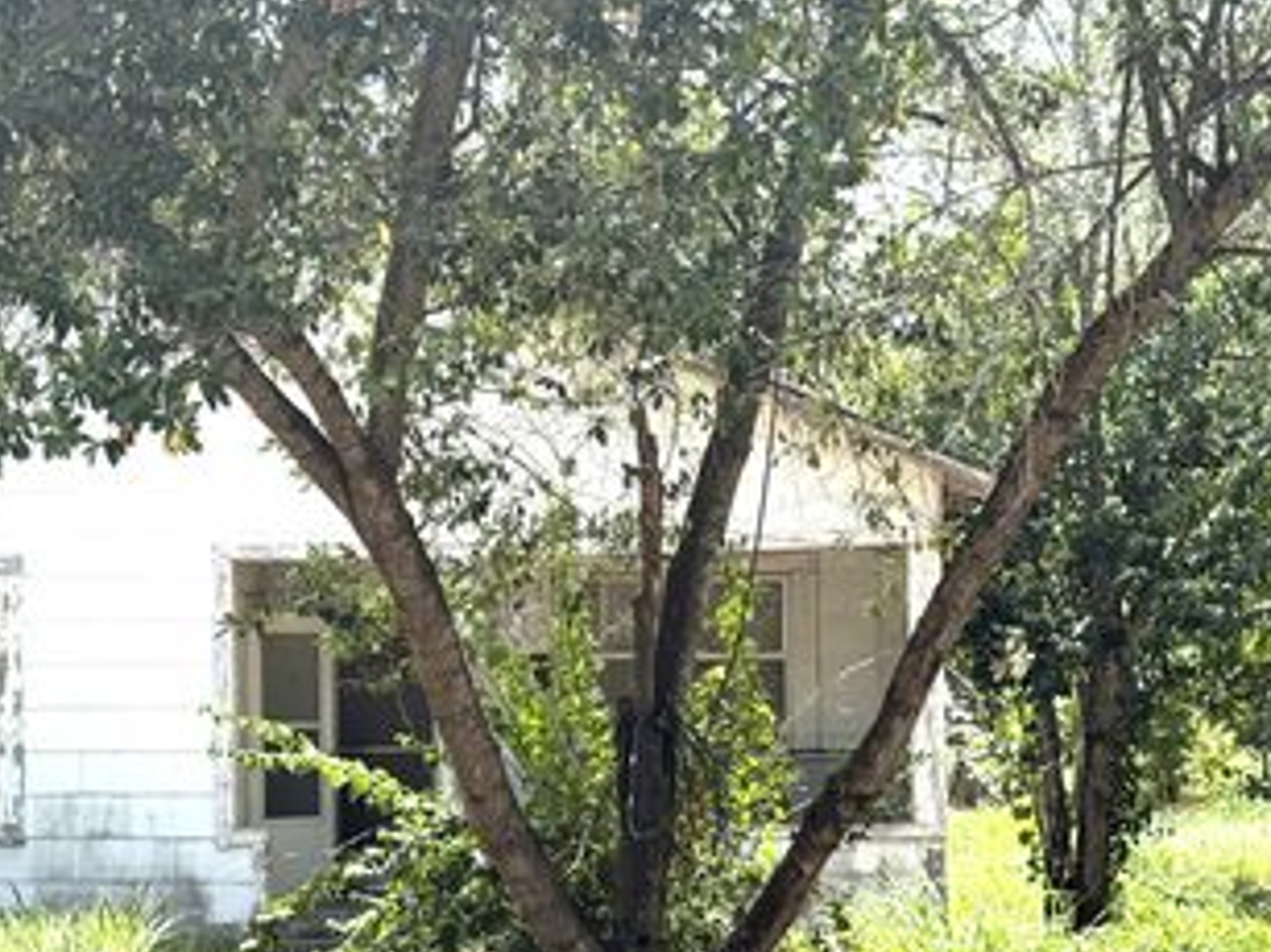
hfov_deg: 27.5
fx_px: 2569
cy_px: 731
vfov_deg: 20.8
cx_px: 352
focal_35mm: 70
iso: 100
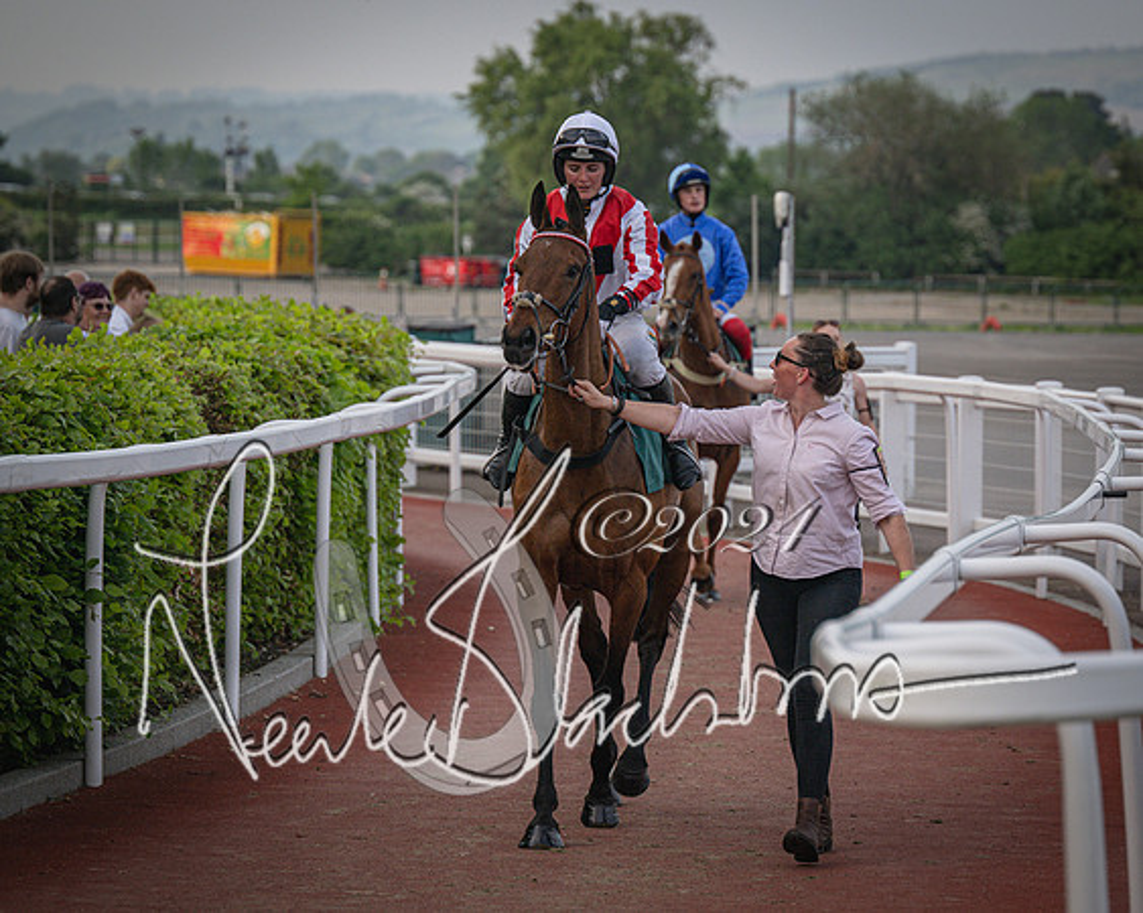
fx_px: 6450
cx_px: 825
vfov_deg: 8.1
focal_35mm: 191
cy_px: 363
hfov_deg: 10.1
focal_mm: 130
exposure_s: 1/1600
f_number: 4
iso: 400
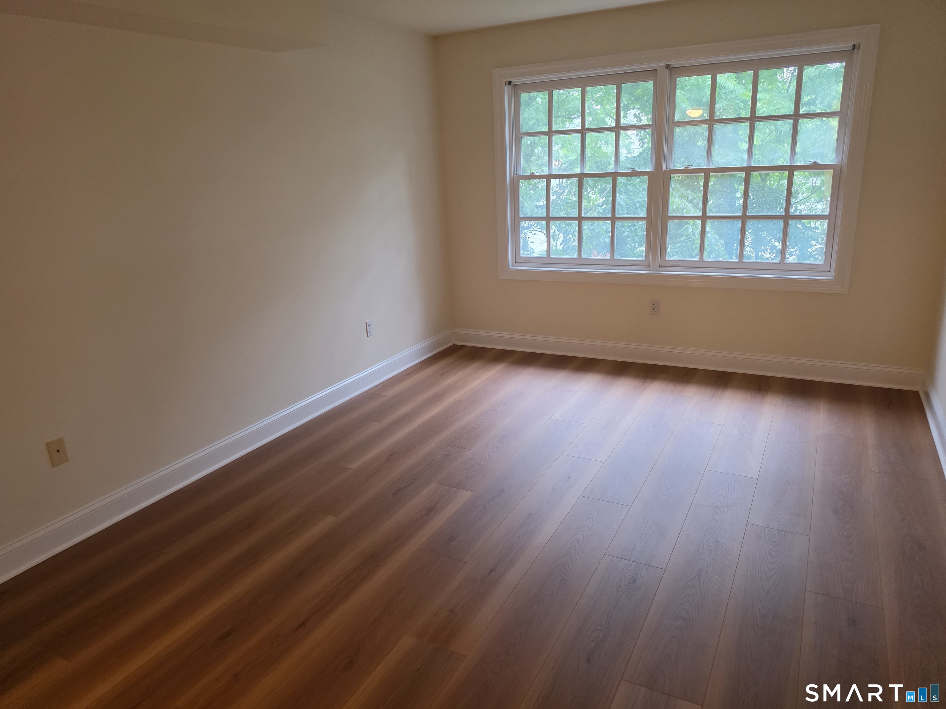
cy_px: 354
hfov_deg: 73.9
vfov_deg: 58.9
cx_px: 473
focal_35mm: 23
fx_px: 629
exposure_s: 1/120
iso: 320
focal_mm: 6.5
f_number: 1.4
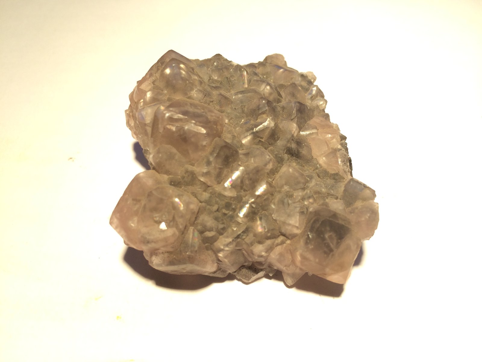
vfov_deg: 48.2
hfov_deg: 61.7
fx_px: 404
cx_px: 241
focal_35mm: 29
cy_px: 181
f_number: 2.2
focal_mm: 4.15
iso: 64
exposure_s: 1/120
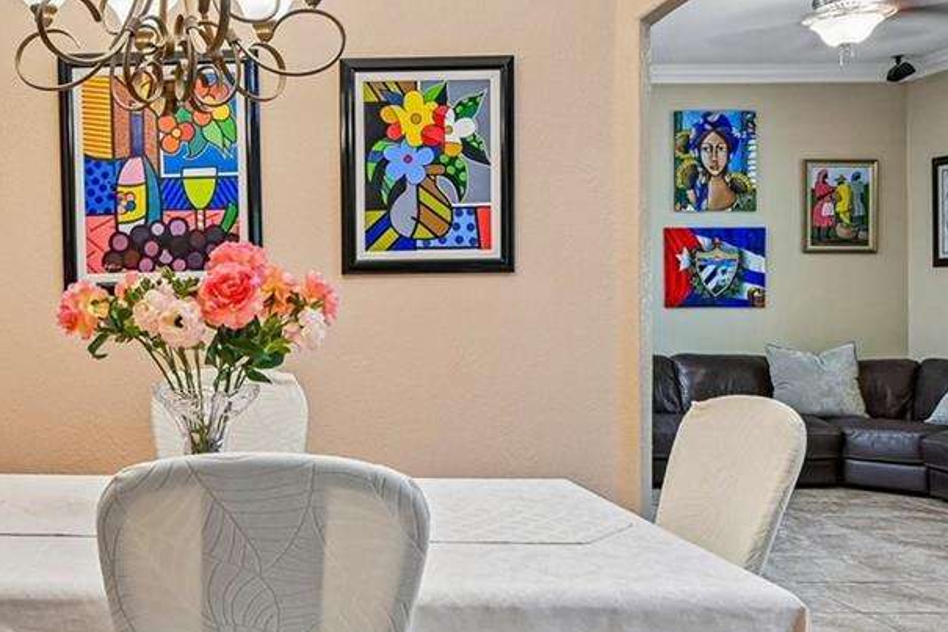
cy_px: 307
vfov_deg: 35.9
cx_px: 174
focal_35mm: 37
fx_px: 974
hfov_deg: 48.6
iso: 220
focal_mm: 14
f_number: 6.3
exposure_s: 1/13
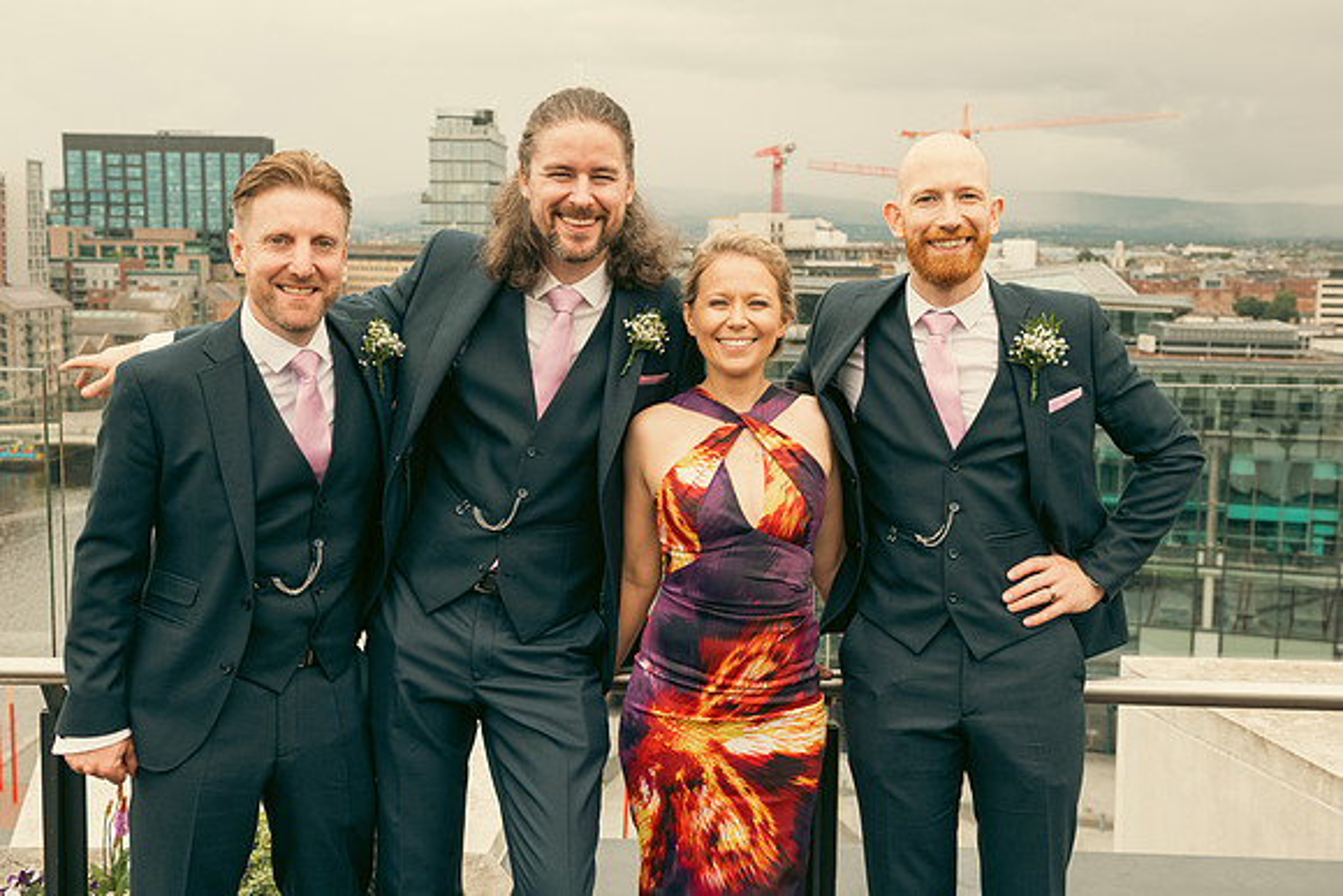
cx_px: 672
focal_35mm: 42
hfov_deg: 46.4
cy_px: 448
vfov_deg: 31.9
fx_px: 1567
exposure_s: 1/250
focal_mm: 42
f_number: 6.3
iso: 320
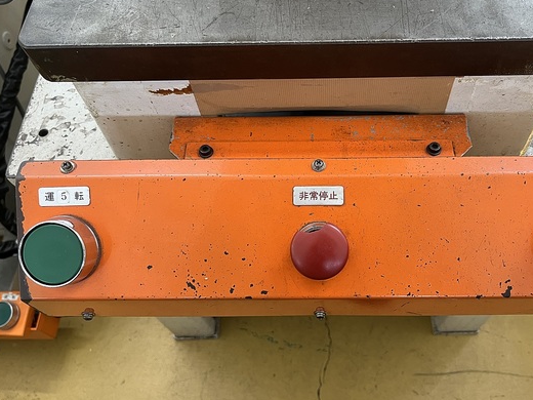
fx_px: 493
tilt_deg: -60.3
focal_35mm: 32
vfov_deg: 44.1
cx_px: 316
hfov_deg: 56.4
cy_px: 191
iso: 125
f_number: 1.6
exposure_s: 1/60
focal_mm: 5.1
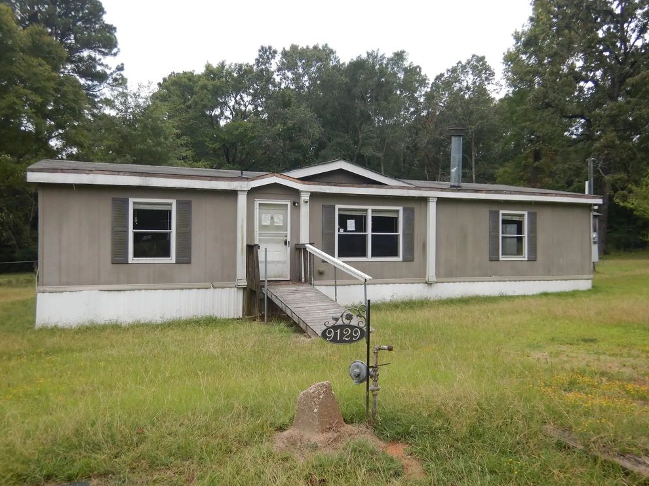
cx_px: 324
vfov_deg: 46.8
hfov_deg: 60.0
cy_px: 246
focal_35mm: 30
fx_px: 562
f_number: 2.8
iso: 125
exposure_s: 1/400
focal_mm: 5.1
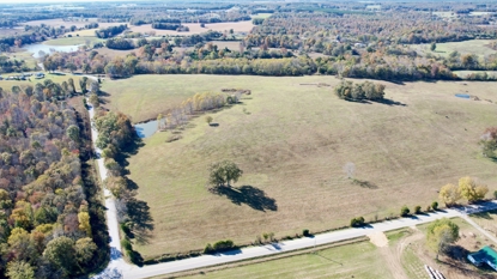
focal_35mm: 25
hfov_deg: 74.1
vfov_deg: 45.9
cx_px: 248
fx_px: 329
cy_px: 135
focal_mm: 8.38
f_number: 2.8
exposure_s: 1/640
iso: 200
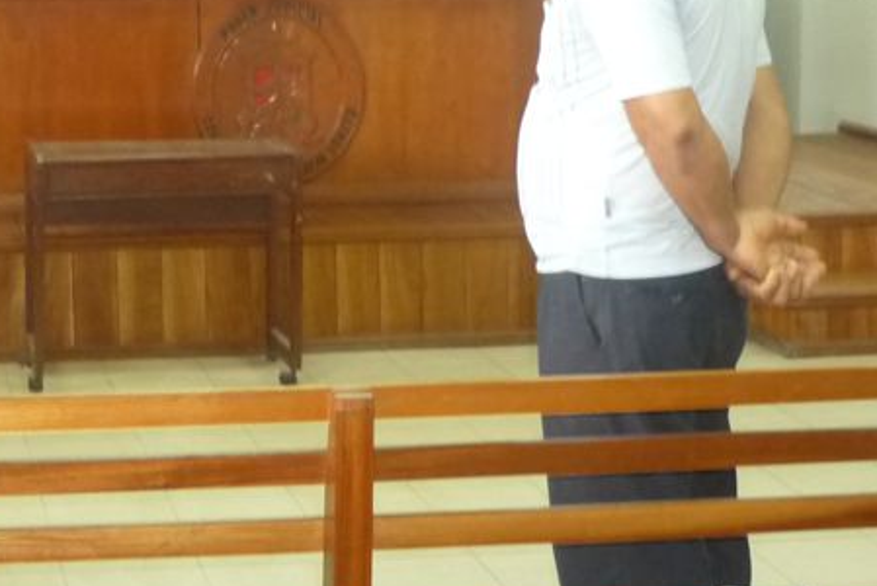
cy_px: 94
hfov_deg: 24.0
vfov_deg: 16.7
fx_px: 1974
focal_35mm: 81
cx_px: 14
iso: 400
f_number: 2.8
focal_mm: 5.5
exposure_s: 1/30
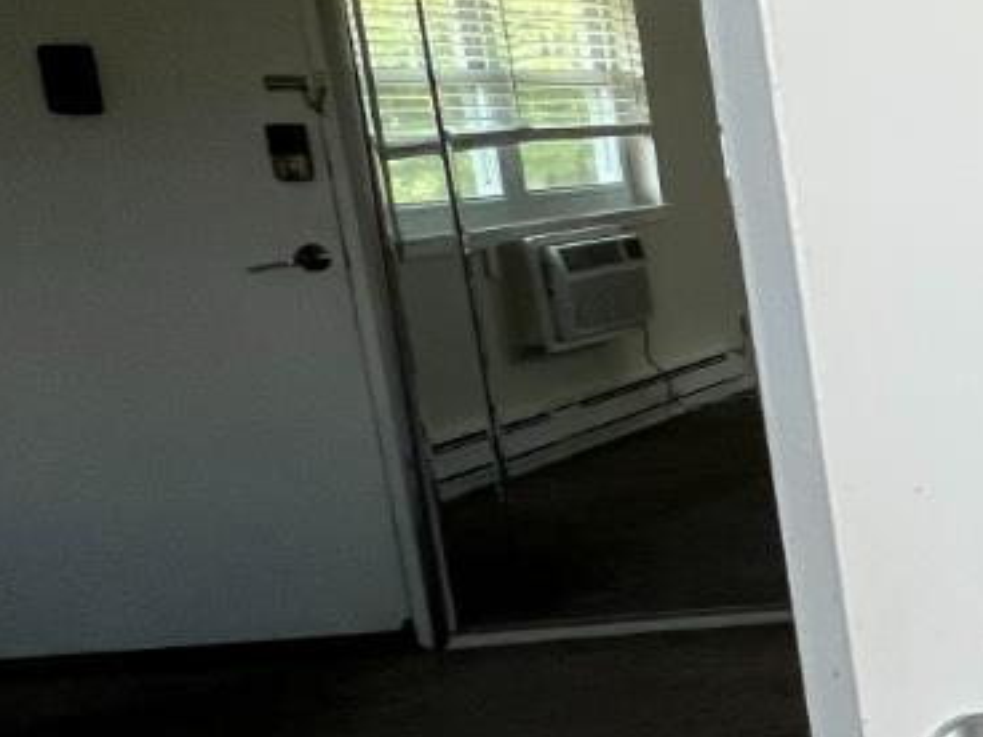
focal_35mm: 53
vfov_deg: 27.5
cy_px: 381
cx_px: 1934
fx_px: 1505
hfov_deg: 19.8
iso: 50
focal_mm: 1.57
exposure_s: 1/99
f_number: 1.8
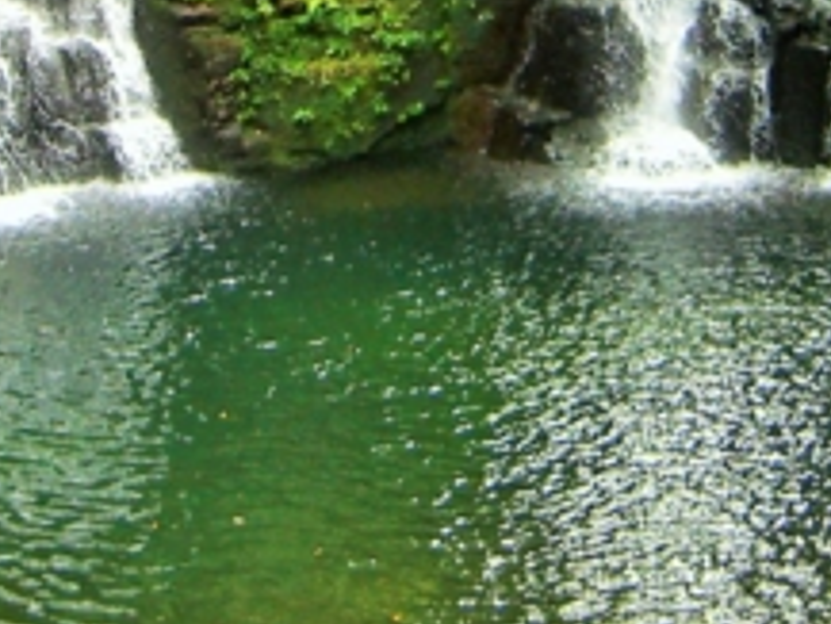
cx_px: 291
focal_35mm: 140
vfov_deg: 10.2
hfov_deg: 14.1
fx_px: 3363
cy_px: -383
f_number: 2.8
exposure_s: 1/60
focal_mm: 7.9
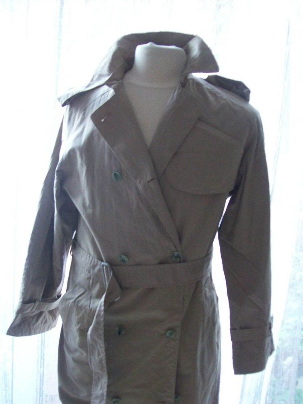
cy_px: 202
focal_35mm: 36
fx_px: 420
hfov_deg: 39.7
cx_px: 152
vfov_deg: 51.4
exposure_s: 1/8
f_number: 2.7
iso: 200
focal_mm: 6
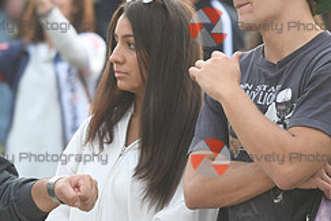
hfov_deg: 2.9
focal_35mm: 716
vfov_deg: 1.9
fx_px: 6583
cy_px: 113
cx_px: 161
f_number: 4
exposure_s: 1/320
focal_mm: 200
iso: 1000
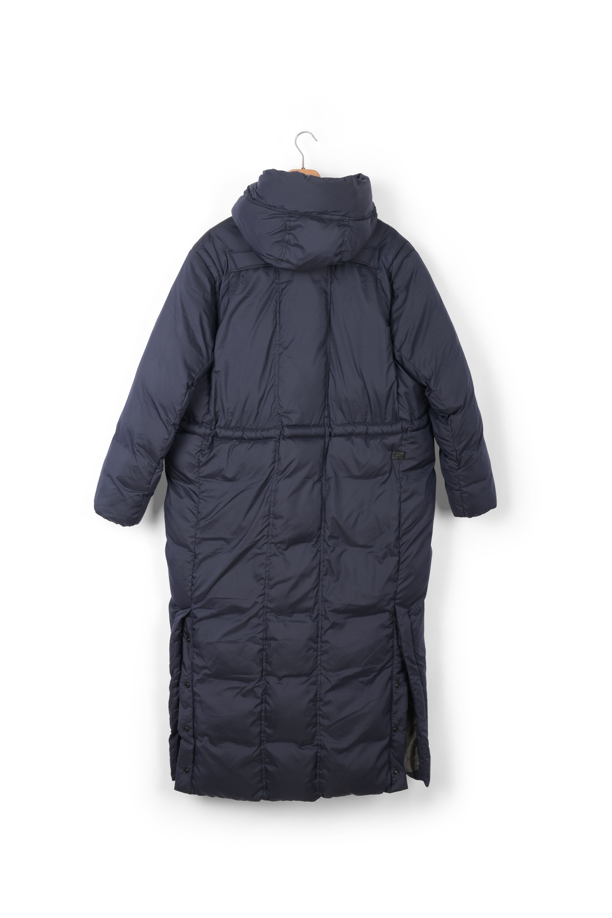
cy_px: 459
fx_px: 995
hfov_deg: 34.2
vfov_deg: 49.6
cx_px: 306
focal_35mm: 39
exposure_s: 1/200
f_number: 11
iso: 100
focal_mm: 39
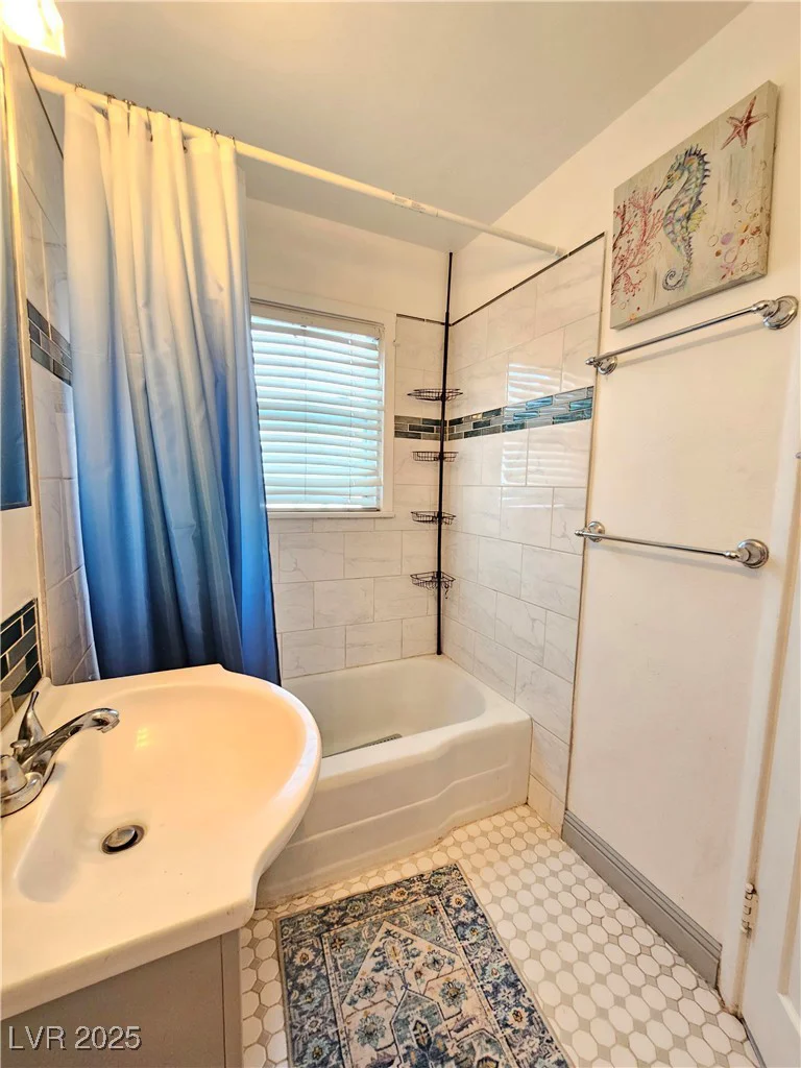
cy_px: 534
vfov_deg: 106.2
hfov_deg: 89.9
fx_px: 401
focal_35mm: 13
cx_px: 400
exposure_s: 1/60.2
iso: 160
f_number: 2.2
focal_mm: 2.2
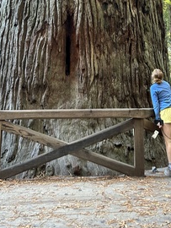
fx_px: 329
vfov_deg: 36.2
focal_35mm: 50
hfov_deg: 29.0
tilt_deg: +11.5
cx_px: 113
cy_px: 30
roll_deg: +1.0
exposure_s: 1/60
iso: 400
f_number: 1.5
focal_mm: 5.7
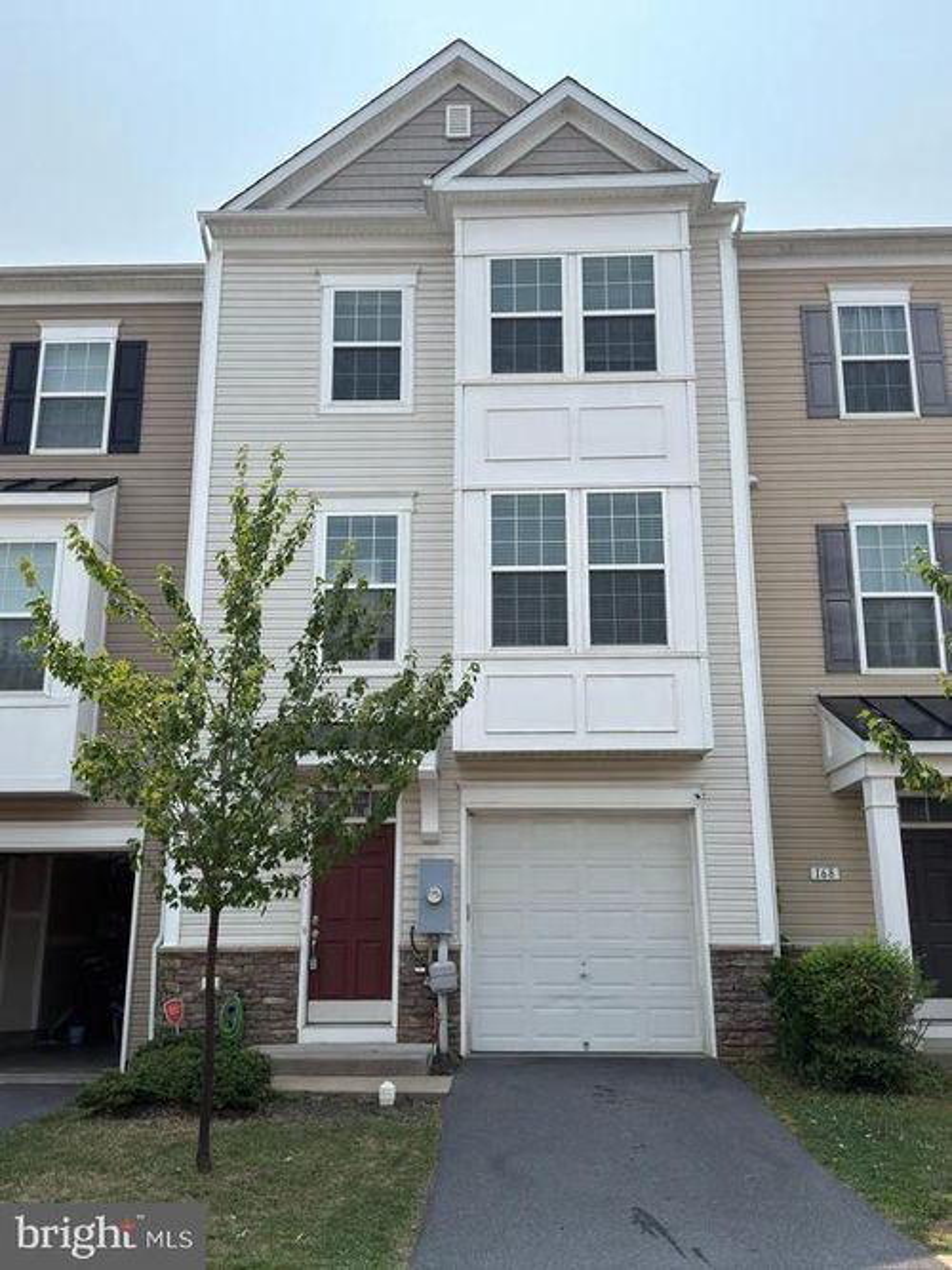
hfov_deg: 44.1
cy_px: 635
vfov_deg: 56.8
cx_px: 476
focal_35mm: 32
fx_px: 1174
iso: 80
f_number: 1.78
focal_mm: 6.76
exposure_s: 1/4926
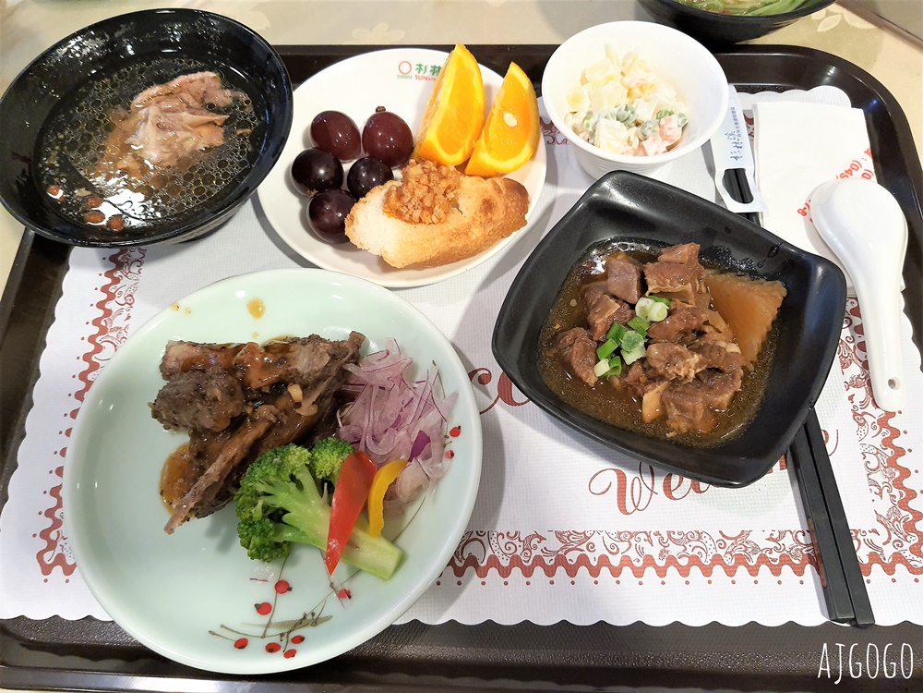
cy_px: 346
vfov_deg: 53.1
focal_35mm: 26
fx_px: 693
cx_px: 462
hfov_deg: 67.3
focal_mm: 4.32
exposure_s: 1/40
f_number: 1.7
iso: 320
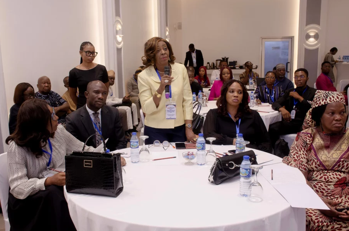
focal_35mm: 34
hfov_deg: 55.9
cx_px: 168
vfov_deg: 38.7
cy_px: 115
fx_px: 329
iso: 500
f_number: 6.3
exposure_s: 1/100
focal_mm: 20
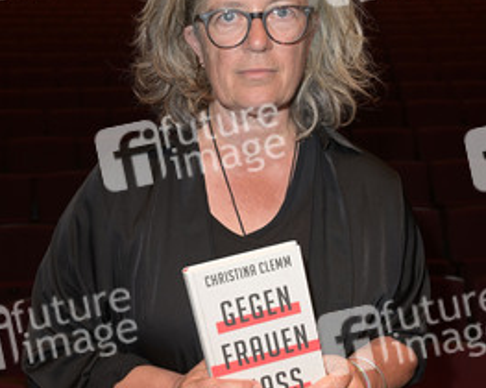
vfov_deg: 30.1
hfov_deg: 37.4
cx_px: 244
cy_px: 240
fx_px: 719
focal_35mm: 50
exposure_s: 1/20
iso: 800
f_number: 5.6
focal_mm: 35
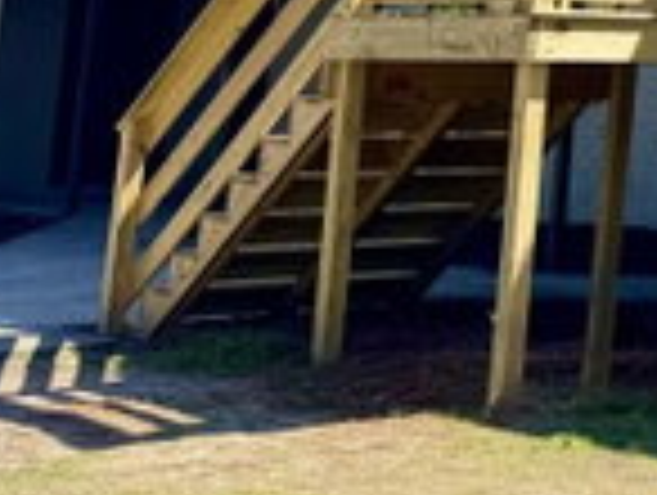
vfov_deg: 13.2
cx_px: 1294
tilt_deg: +10.3
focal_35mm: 105
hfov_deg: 15.3
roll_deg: -0.8
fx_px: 1996
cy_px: -297
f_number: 1.78
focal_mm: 6.76
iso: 80
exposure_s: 1/2710
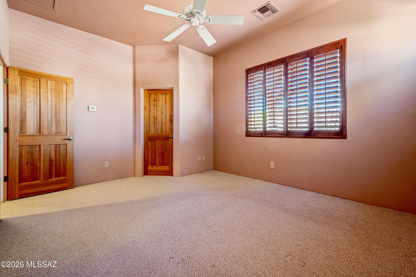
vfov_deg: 77.3
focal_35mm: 15
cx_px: 208
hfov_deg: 100.4
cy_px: 138
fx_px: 173
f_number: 10
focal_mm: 10
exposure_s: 1/3
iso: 320
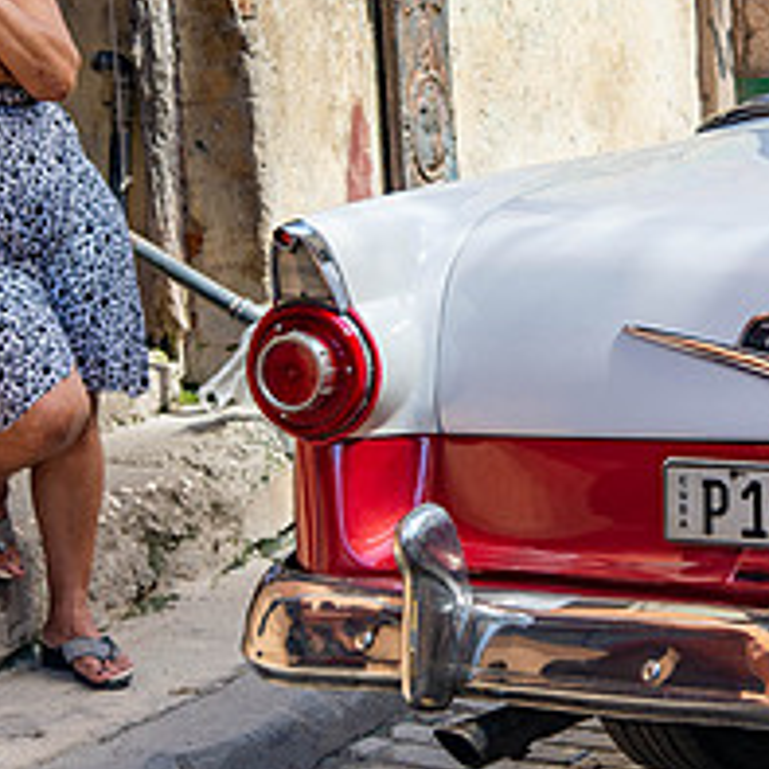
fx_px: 3267
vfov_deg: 13.4
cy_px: 229
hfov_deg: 13.0
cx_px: 995
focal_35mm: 130
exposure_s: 1/160
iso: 100
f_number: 6.3
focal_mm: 52
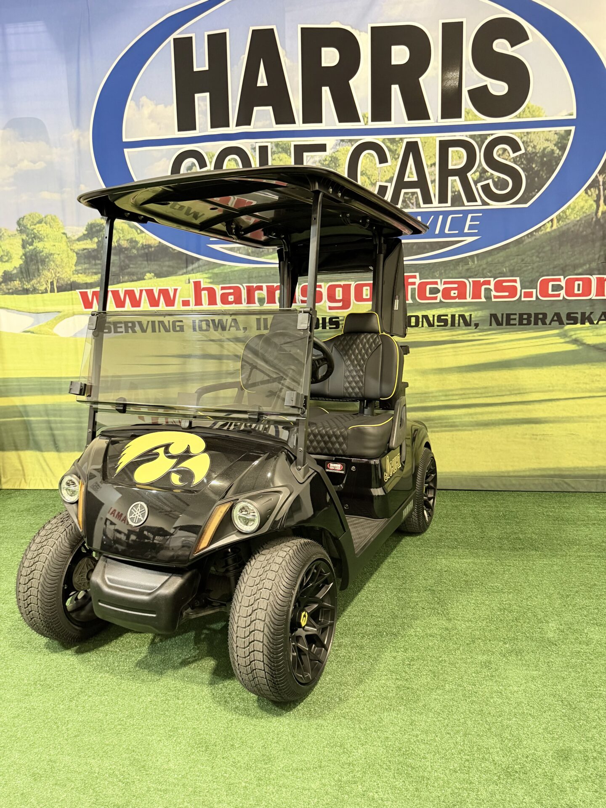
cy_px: 404
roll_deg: +0.4
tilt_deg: -9.0
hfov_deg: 56.8
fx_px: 560
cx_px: 303
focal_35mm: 24
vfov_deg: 71.6
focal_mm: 6.76
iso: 320
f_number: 1.78
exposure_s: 1/60
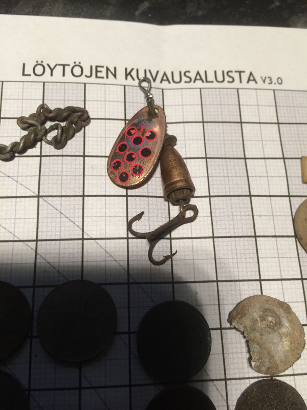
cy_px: 205
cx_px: 154
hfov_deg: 48.2
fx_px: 343
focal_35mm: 29
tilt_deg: -71.8
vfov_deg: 61.7
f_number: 2.2
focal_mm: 4.15
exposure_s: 1/30
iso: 64
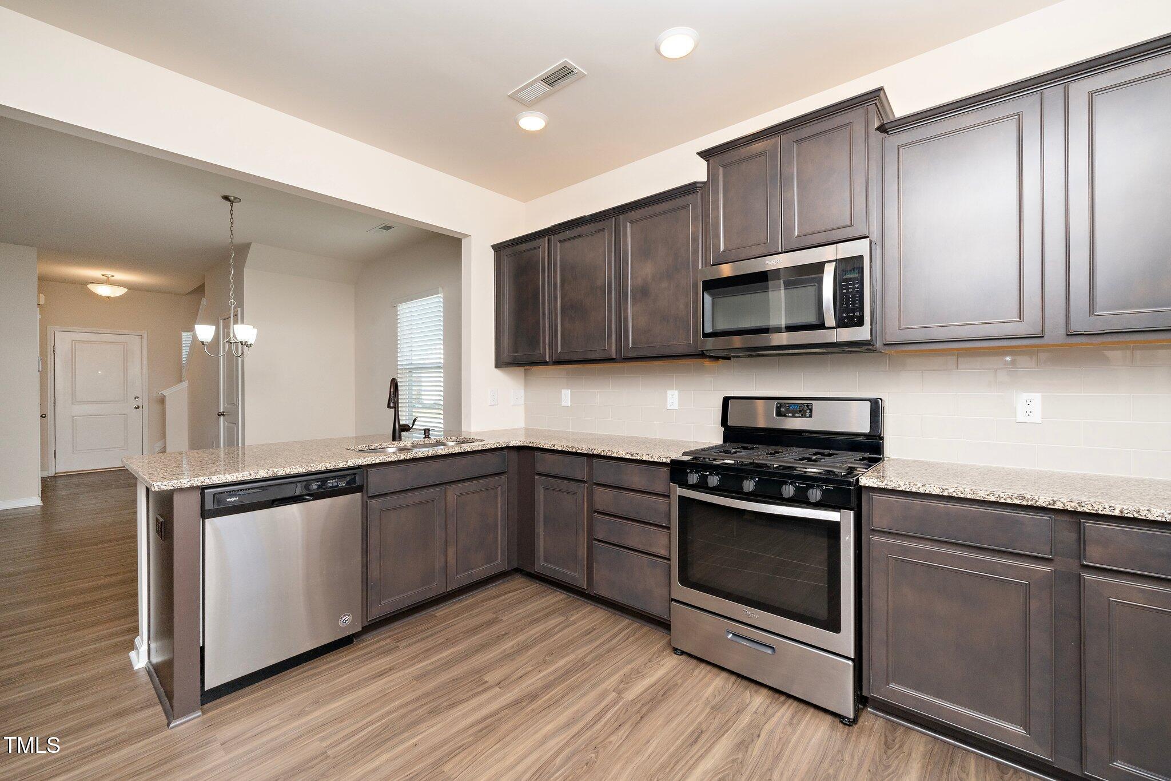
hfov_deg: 104.3
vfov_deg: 81.2
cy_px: 390
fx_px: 455
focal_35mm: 14
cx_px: 586
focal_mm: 14
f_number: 11
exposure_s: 1/80
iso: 640
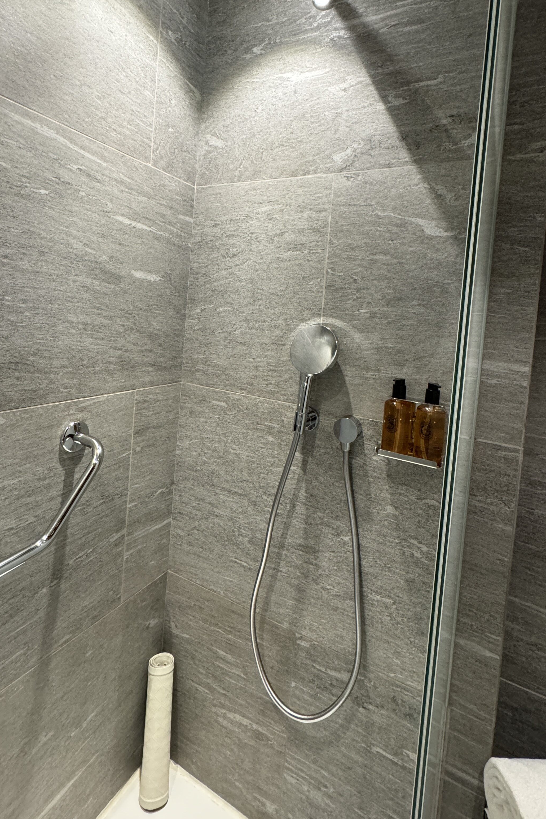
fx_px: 432
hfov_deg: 64.5
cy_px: 329
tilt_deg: -2.2
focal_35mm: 19
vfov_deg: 85.9
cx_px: 258
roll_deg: -3.6
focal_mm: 2.22
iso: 400
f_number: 2.2
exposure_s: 1/60
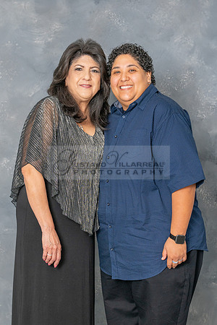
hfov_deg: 15.4
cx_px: 108
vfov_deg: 23.0
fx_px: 800
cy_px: 163
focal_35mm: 89
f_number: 5.6
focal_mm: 59
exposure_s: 1/200
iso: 200
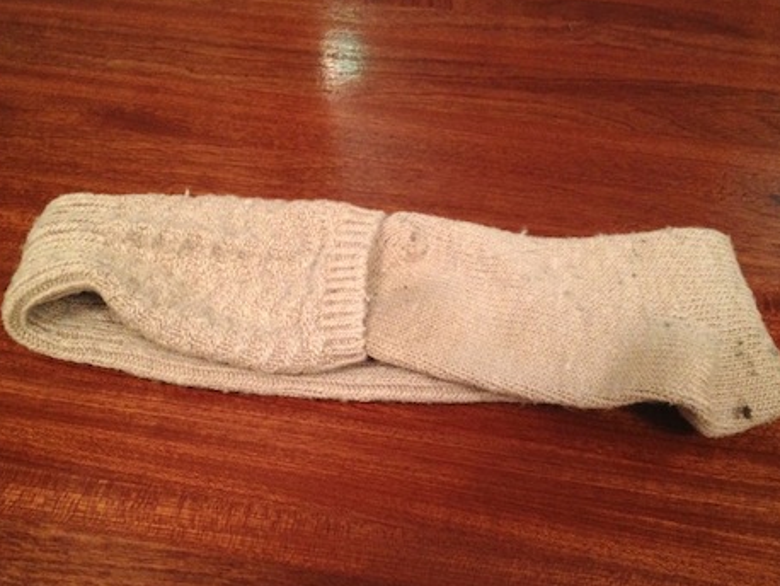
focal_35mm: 42
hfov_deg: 44.8
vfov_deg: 34.3
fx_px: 947
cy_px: 328
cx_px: 388
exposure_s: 1/20
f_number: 2.4
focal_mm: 4.28
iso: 200
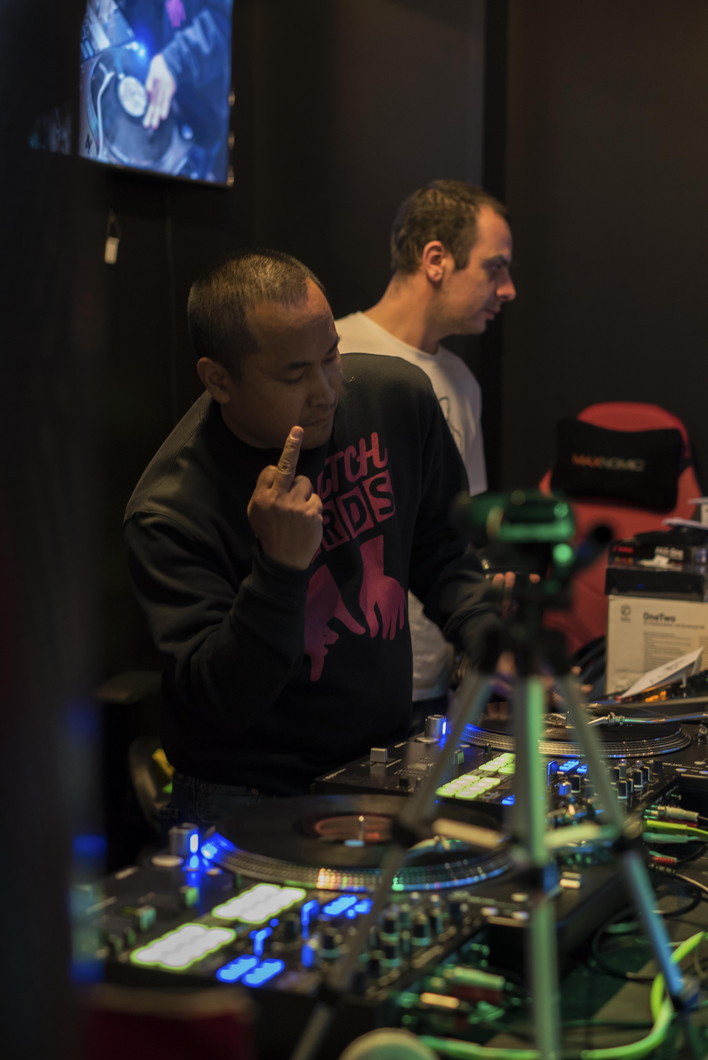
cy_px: 530
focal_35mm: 50
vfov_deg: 39.6
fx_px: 1474
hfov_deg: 27.0
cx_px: 354
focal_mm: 50
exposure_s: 1/50
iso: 1600
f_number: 2.5
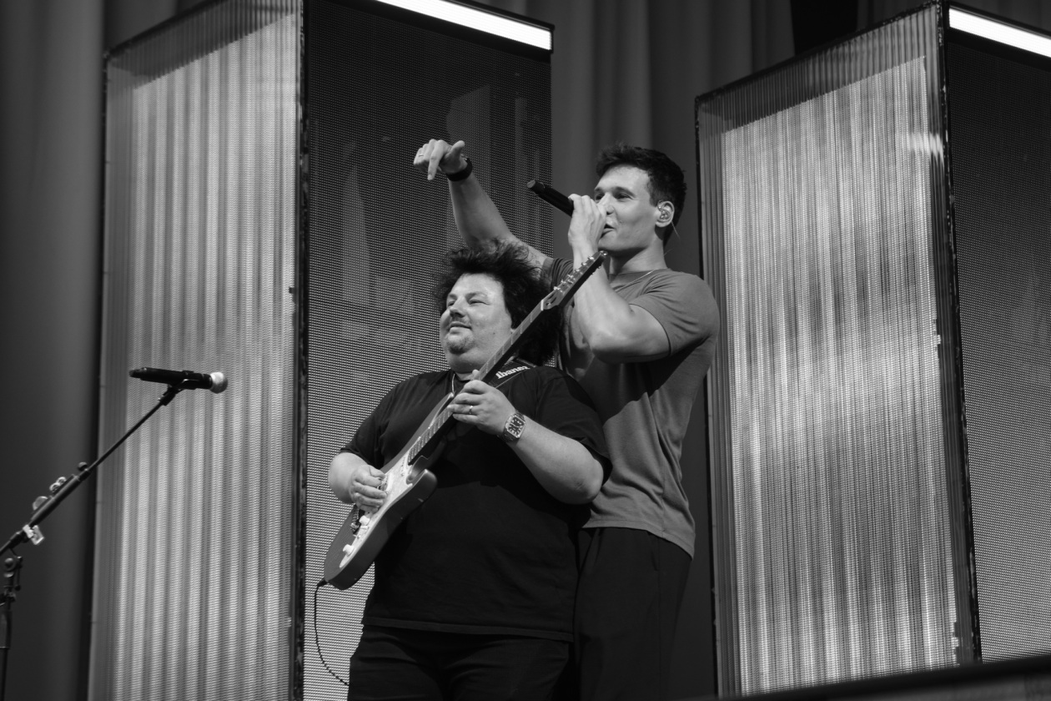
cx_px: 526
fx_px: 2802
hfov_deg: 21.2
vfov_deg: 14.3
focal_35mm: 96
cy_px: 350
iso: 200
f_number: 5.6
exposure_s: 1/100
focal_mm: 64
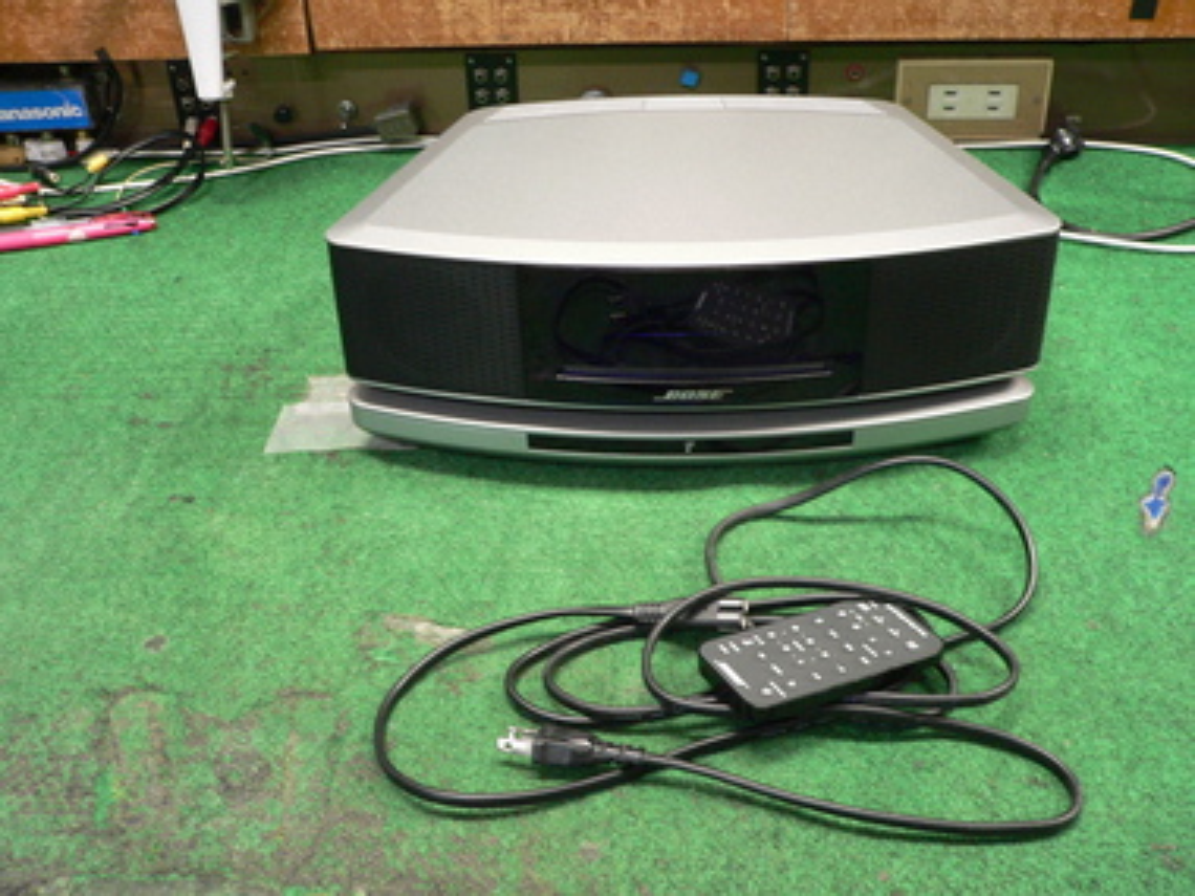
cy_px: 448
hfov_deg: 46.8
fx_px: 1381
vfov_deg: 36.0
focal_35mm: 40
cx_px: 598
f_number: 2.8
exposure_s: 1/10
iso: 200
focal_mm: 6.7
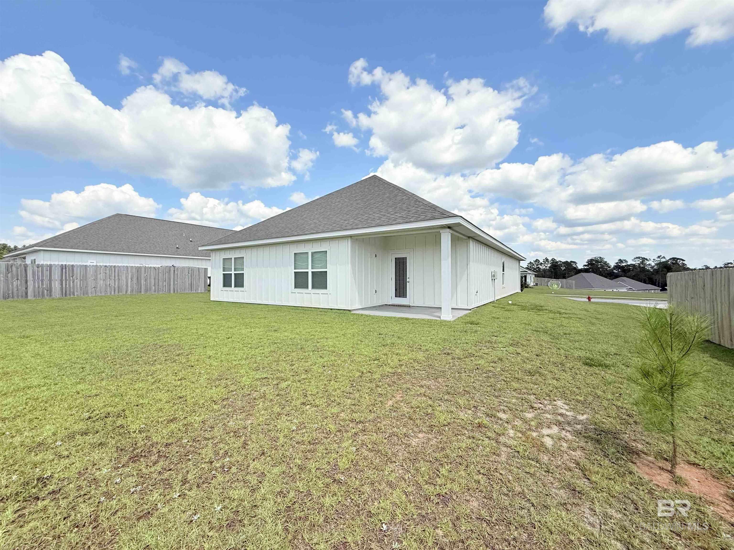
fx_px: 297
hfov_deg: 102.1
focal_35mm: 14
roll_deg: +0.0
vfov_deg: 85.7
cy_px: 275
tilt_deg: +1.8
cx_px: 367
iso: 50
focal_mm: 2.22
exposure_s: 1/1961
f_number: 2.2
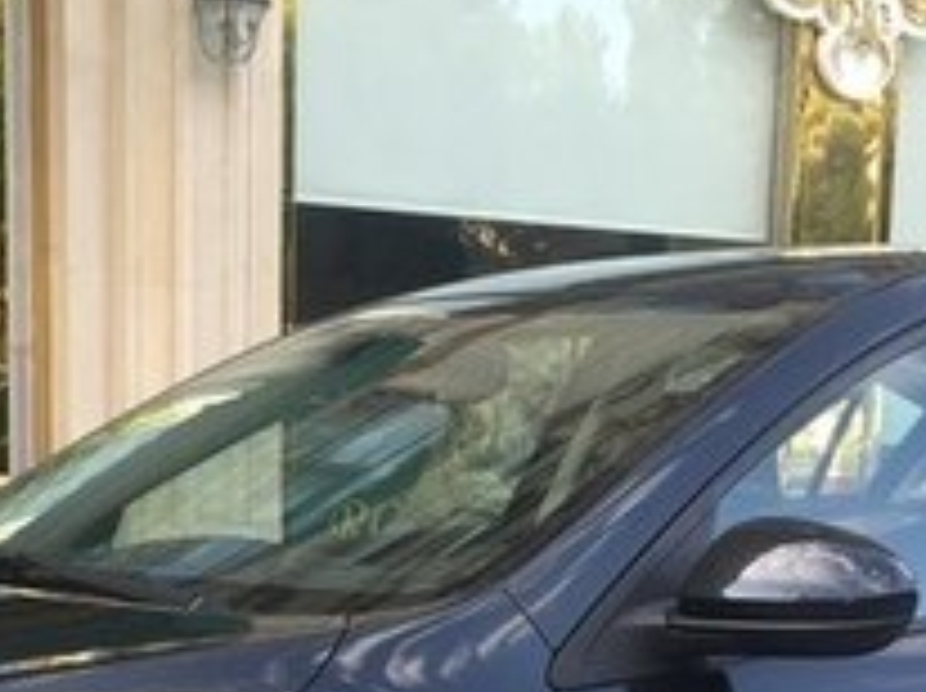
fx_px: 2485
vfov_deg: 15.0
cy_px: 937
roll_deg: -1.6
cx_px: 463
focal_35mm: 93
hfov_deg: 21.1
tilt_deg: -11.1
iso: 32
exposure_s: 1/109
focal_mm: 4.15
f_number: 2.2
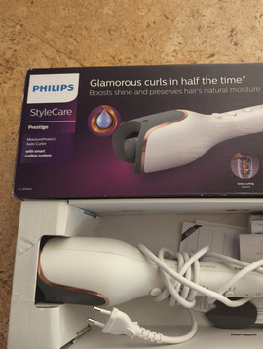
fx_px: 324
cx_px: 181
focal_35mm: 32
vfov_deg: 56.8
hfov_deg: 43.4
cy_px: 169
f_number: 1.6
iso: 1250
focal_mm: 6.57
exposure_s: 1/27.8
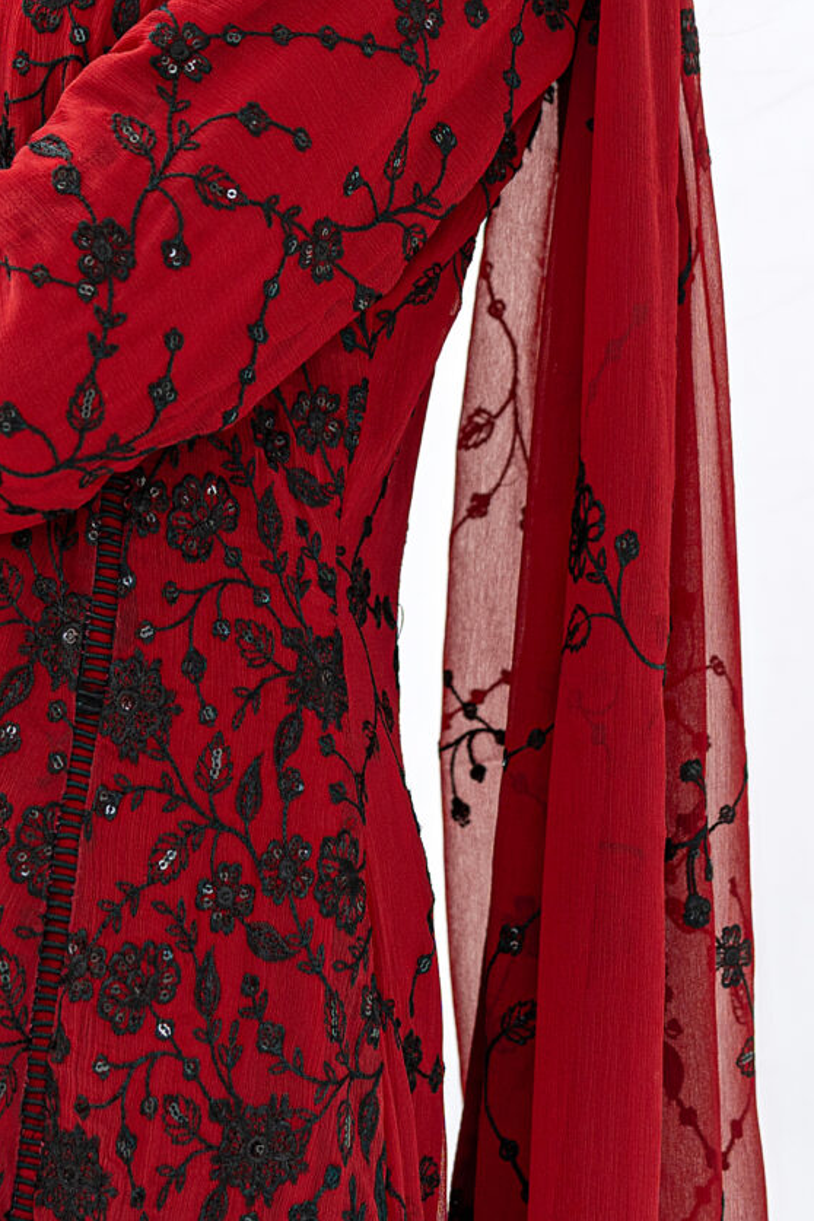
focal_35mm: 153
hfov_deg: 8.9
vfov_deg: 13.1
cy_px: -178
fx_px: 5189
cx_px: 75
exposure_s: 1/200
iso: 80
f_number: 3.5
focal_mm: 50
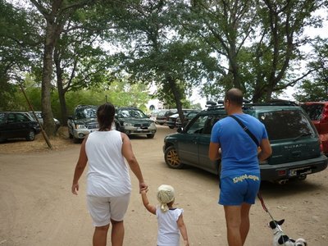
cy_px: 123
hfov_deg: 55.4
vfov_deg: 42.9
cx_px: 164
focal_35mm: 33
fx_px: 313
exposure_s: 1/200
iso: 80
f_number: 2.8
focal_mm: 5.5
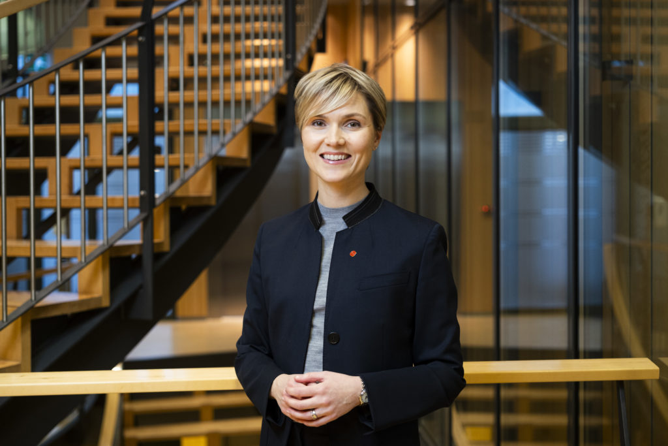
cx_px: 334
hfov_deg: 39.6
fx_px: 928
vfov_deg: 27.0
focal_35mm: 50
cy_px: 223
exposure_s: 1/125
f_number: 2
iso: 640
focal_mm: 33
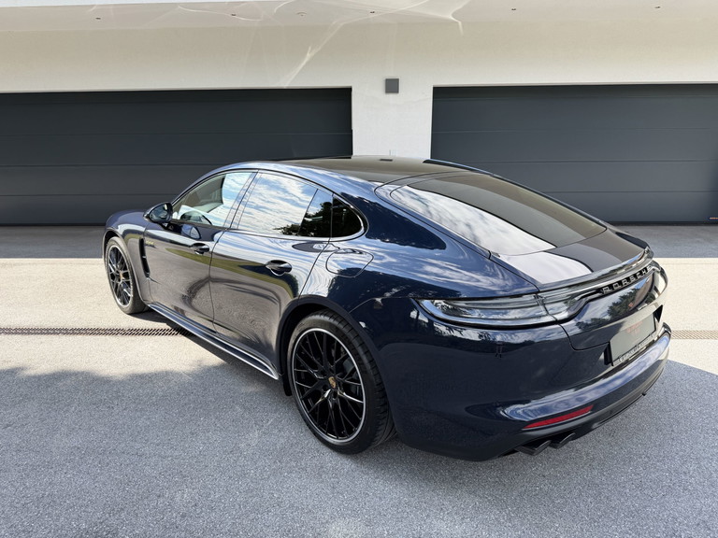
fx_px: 498
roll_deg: +0.7
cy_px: 269
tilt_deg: -15.0
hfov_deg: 71.6
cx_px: 359
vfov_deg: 56.8
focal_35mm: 24
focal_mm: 6.76
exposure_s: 1/955
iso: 80
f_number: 1.78
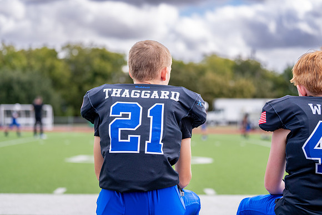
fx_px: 697
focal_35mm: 78
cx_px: 146
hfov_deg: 26.0
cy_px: 97
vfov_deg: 17.5
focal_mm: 70
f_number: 2.8
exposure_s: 1/2500
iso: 250
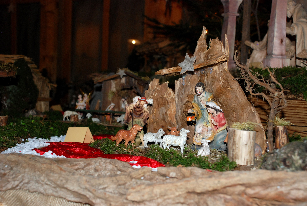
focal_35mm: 48
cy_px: 103
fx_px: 410
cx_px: 154
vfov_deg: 28.2
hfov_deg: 41.1
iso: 640
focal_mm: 32
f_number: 4.5
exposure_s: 1/60
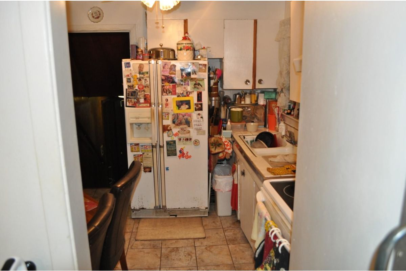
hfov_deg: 67.4
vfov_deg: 47.9
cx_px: 203
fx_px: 304
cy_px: 136
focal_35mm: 27
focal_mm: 18
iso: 800
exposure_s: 1/60
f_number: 3.5
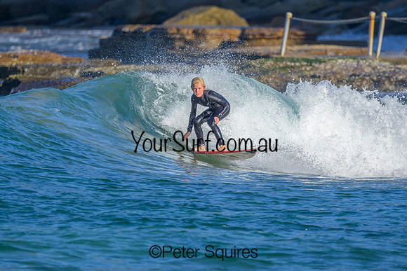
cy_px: 141
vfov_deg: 1.3
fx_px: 12405
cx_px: 218
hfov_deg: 1.9
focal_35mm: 1097
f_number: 6.3
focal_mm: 800
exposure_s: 1/2000
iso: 320
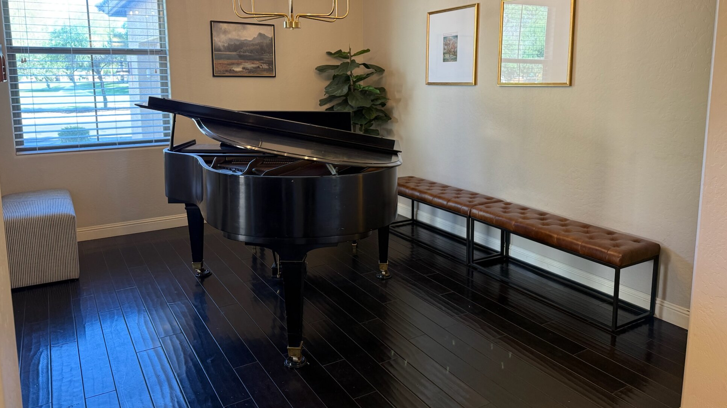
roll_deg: +0.6
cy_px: 149
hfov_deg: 69.9
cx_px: 370
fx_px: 520
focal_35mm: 27
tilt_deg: -7.4
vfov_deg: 42.5
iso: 200
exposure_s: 1/60
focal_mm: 6.76
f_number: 1.78
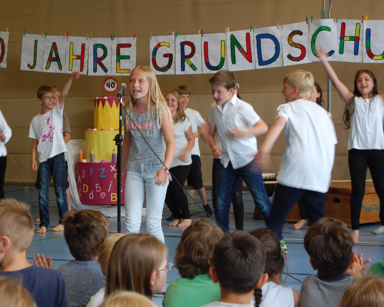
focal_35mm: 94
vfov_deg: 16.4
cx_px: 153
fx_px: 1064
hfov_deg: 20.4
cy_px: 154
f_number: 5.6
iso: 400
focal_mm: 55
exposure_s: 1/40
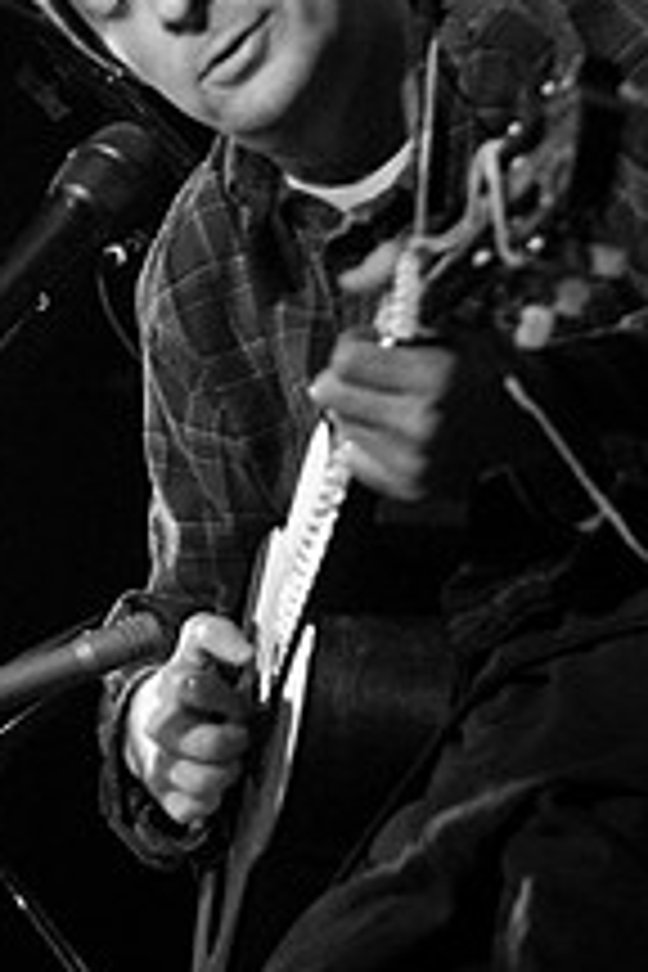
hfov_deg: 7.0
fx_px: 5211
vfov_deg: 10.6
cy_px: 191
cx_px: -202
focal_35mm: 193
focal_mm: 48
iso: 800
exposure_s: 1/60
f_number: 2.8
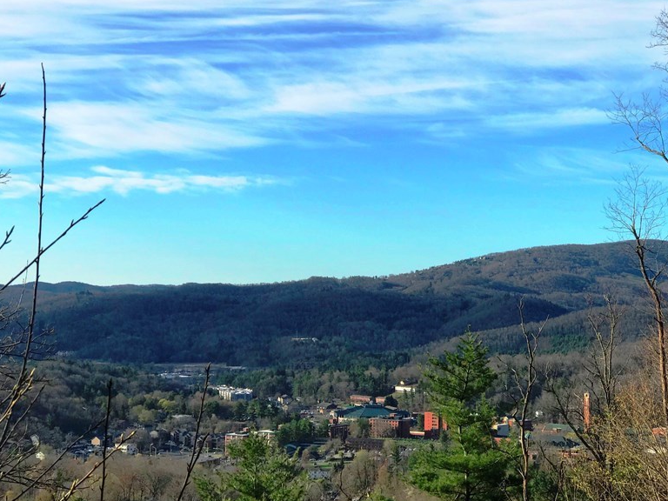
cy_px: 259
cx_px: 374
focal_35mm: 76
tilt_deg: +1.3
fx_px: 1467
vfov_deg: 19.4
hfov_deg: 25.6
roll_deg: -0.2
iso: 20
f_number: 2.8
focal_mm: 6.6
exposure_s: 1/812
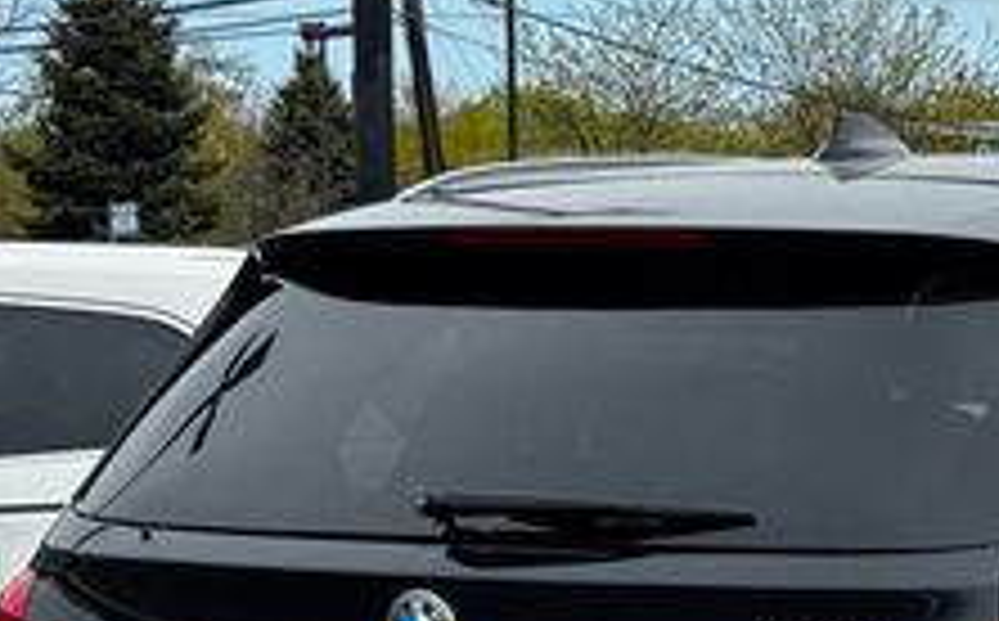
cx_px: 1148
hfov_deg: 13.9
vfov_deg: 8.8
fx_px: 3996
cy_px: 688
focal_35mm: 147
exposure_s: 1/1770
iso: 64
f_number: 1.78
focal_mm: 6.76
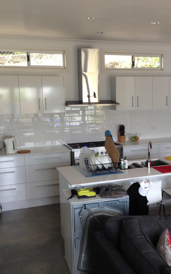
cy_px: 137
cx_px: 134
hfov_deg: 27.0
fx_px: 350
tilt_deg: -7.6
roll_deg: +0.0
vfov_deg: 42.6
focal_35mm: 47
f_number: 2.4
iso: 50
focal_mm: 4.12
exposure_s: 1/40
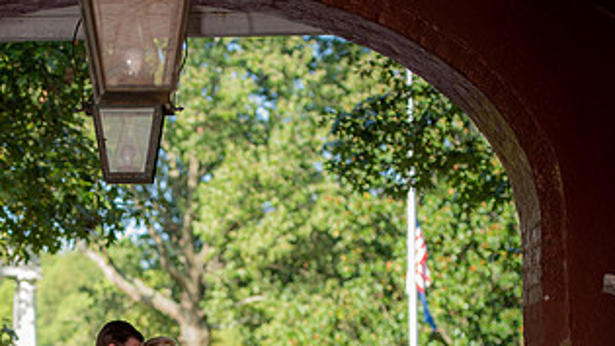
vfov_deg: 6.4
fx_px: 3098
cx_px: 147
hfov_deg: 11.3
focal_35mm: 190
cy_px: 401
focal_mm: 80
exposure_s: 1/160
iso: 50
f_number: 3.2
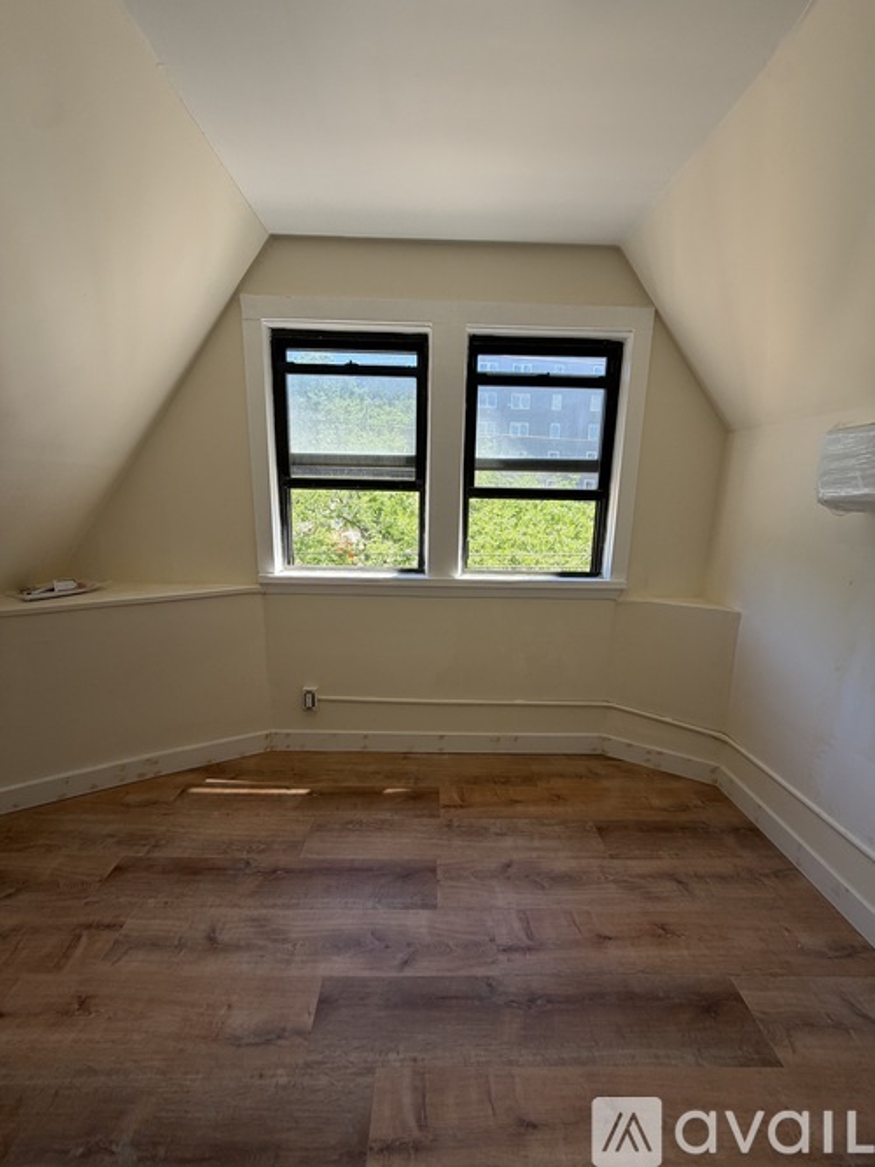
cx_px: 438
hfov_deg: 85.7
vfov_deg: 102.1
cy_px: 584
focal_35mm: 14
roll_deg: -1.0
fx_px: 472
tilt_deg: -11.4
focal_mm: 2.22
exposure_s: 1/121
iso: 64
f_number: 2.2
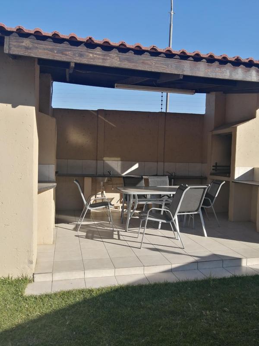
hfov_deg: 51.4
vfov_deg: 65.3
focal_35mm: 27
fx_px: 269
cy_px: 173
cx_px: 130
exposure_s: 1/866
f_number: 1.8
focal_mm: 3.62
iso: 50
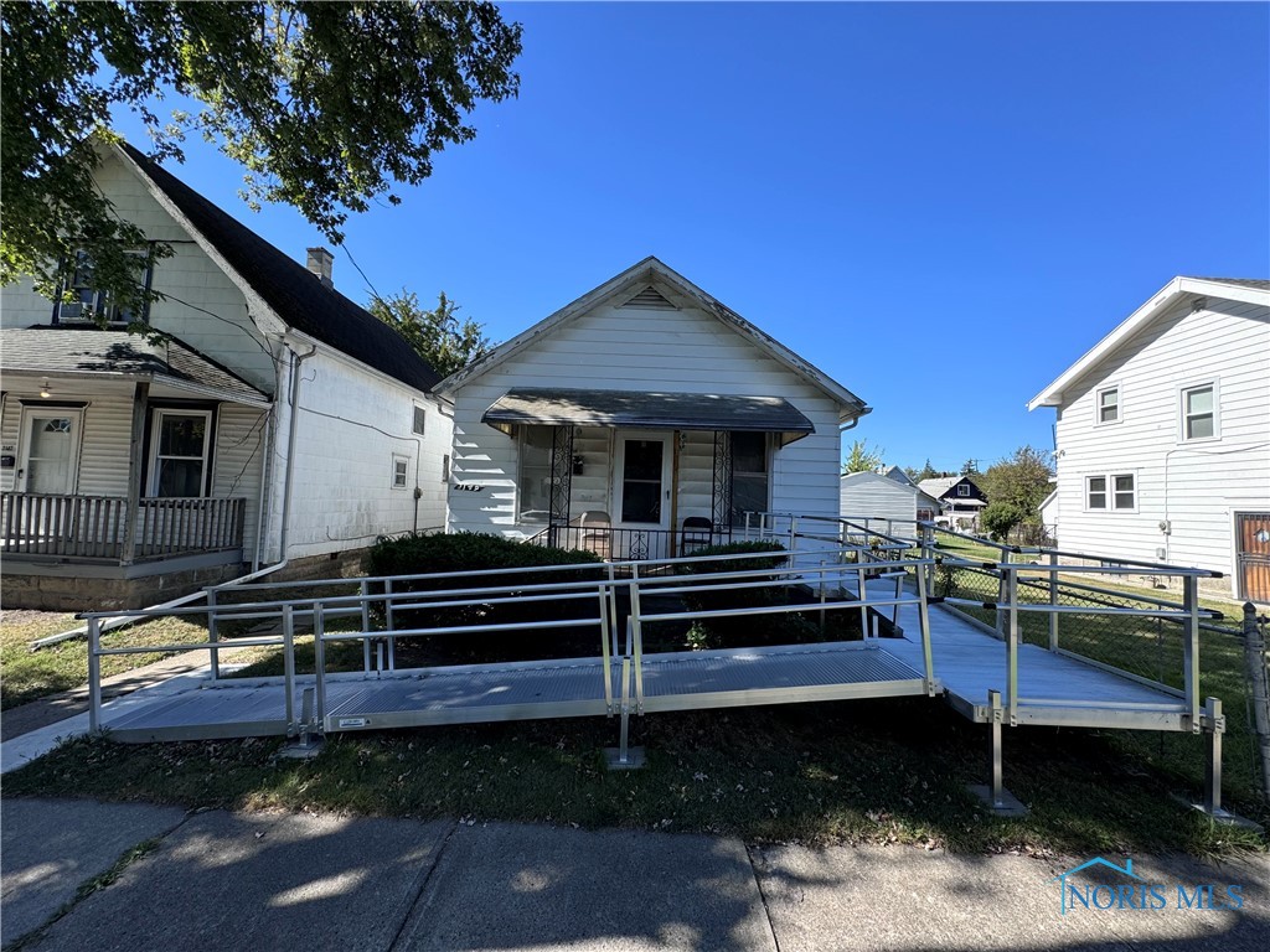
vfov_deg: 85.7
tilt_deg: +2.9
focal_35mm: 14
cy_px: 476
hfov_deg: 102.1
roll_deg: -1.7
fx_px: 514
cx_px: 635
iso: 40
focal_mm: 2.22
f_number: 2.2
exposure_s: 1/675
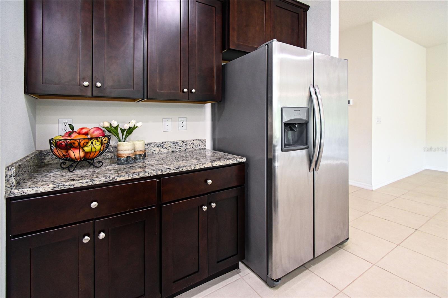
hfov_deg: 100.4
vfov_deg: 77.2
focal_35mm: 15
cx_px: 224
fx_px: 187
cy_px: 149
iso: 900
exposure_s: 1/60
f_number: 3.5
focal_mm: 10
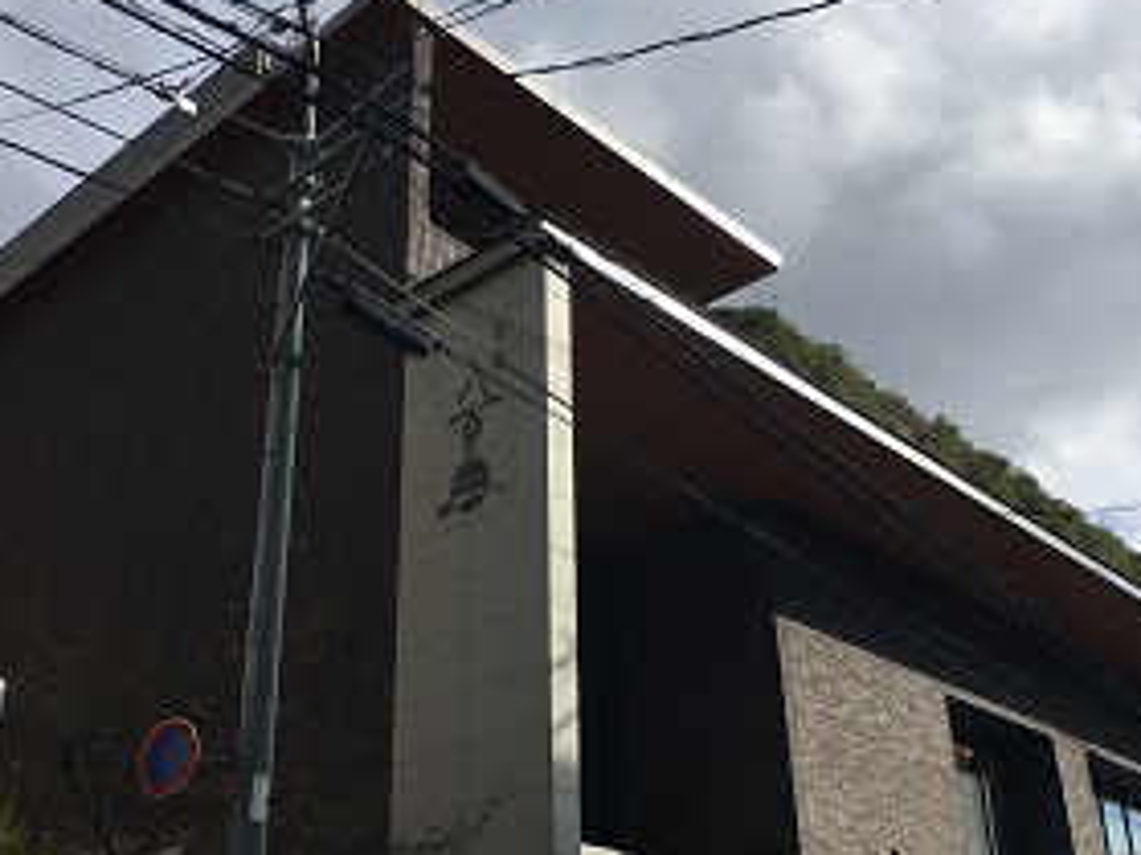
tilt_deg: +23.0
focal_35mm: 42
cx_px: 556
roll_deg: +0.7
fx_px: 1384
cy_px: 530
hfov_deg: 44.8
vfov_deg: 34.2
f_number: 2.2
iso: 25
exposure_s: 1/1789
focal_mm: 4.15
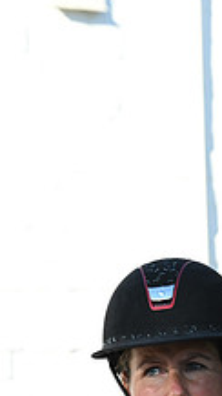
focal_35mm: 307
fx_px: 3225
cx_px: 440
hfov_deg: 3.9
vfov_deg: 7.0
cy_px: 135
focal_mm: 110
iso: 1800
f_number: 5
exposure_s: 1/2500
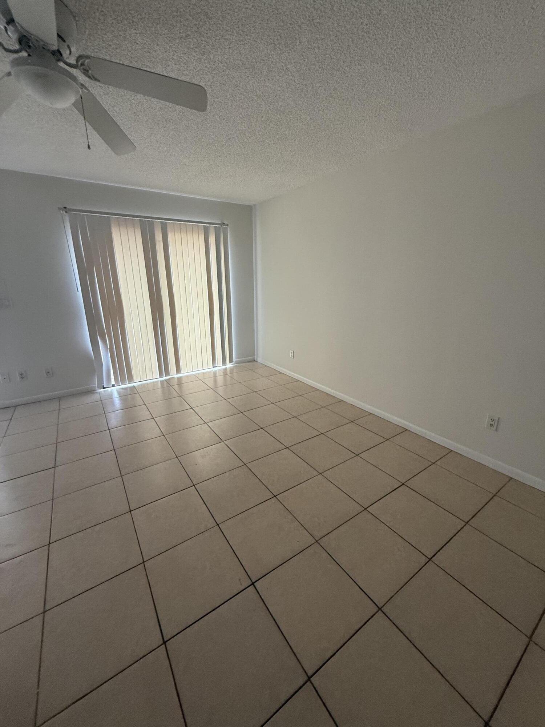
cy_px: 364
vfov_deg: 102.1
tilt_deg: -13.6
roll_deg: +1.1
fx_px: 294
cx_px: 272
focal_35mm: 14
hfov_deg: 85.7
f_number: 2.2
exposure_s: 1/99
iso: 250
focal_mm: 2.22
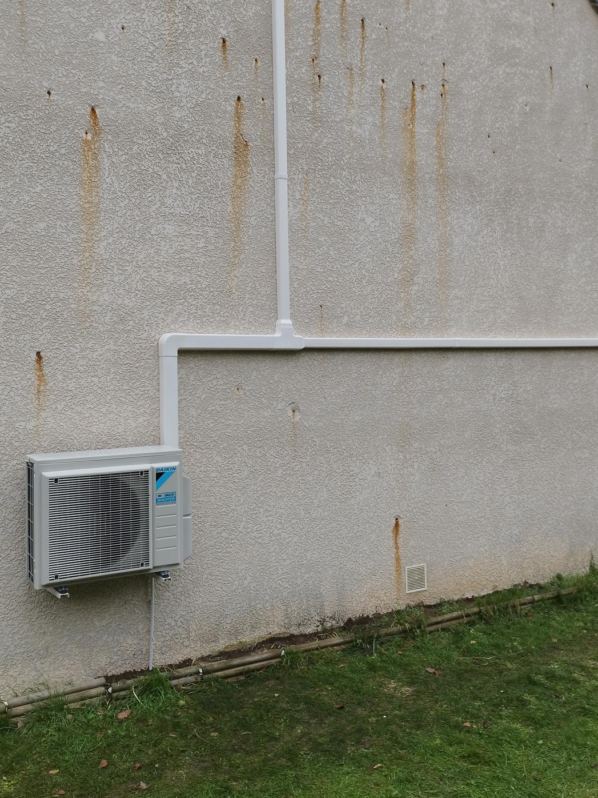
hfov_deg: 42.9
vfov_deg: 55.1
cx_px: 298
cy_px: 340
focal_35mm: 33
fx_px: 760
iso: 50
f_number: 1.89
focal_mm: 5.89
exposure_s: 1/50
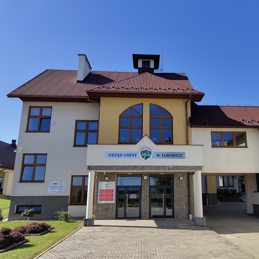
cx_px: 164
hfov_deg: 54.9
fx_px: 245
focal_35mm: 29
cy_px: 132
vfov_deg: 55.6
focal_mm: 5.59
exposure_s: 1/3883
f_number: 1.88
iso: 100
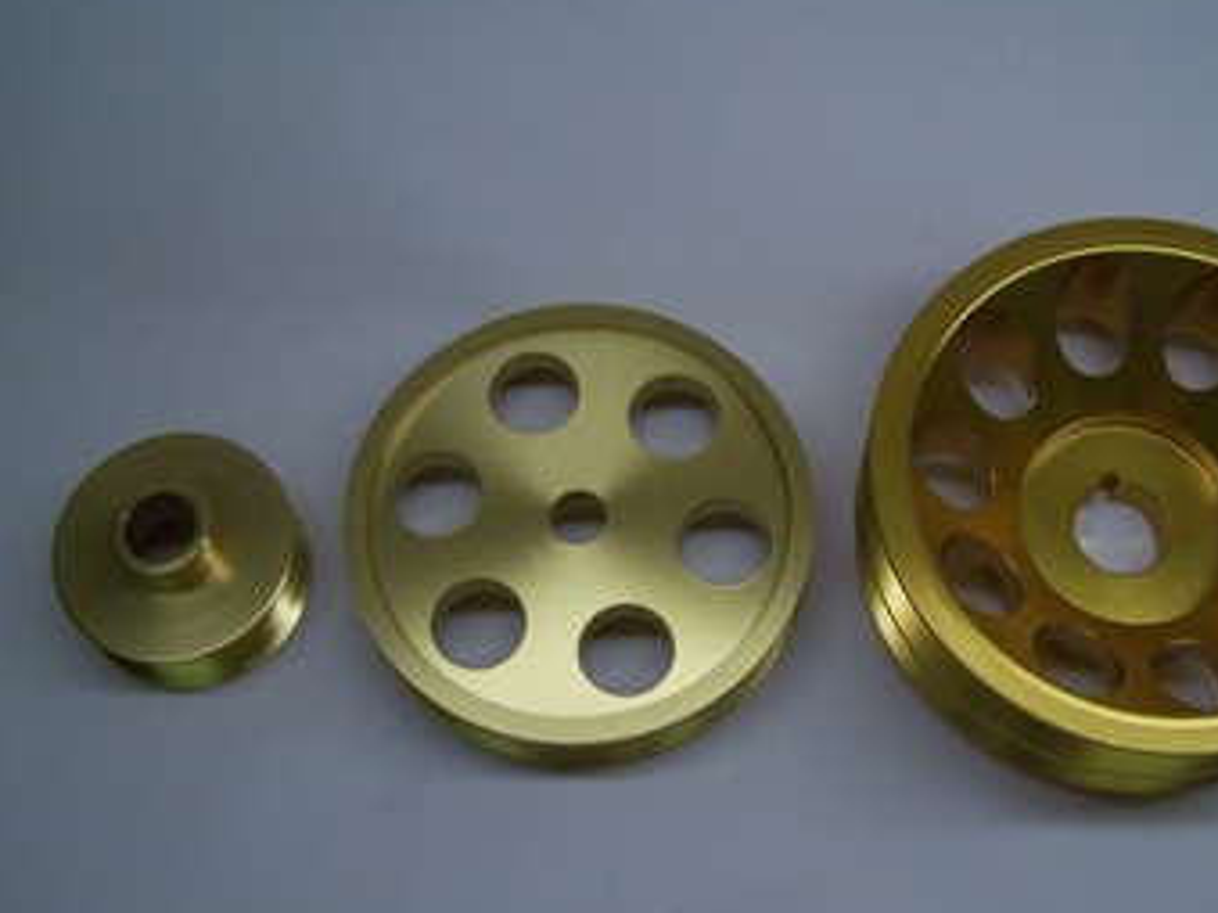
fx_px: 1618
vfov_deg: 31.4
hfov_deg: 41.1
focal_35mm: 46
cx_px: 729
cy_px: 530
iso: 80
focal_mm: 6.3
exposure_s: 1/180
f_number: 2.8
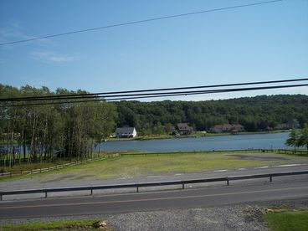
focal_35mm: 39
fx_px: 347
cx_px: 154
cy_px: 116
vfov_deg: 36.8
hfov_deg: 47.9
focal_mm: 8
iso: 100
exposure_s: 1/1000
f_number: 4
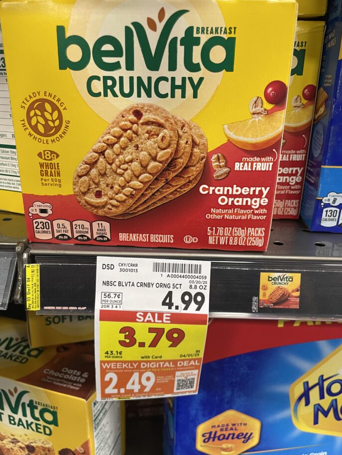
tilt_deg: -22.3
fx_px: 382
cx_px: 160
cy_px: 229
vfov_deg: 61.6
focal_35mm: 29
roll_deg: -0.5
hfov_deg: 48.2
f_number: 1.6
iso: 125
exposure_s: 1/60
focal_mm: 4.2
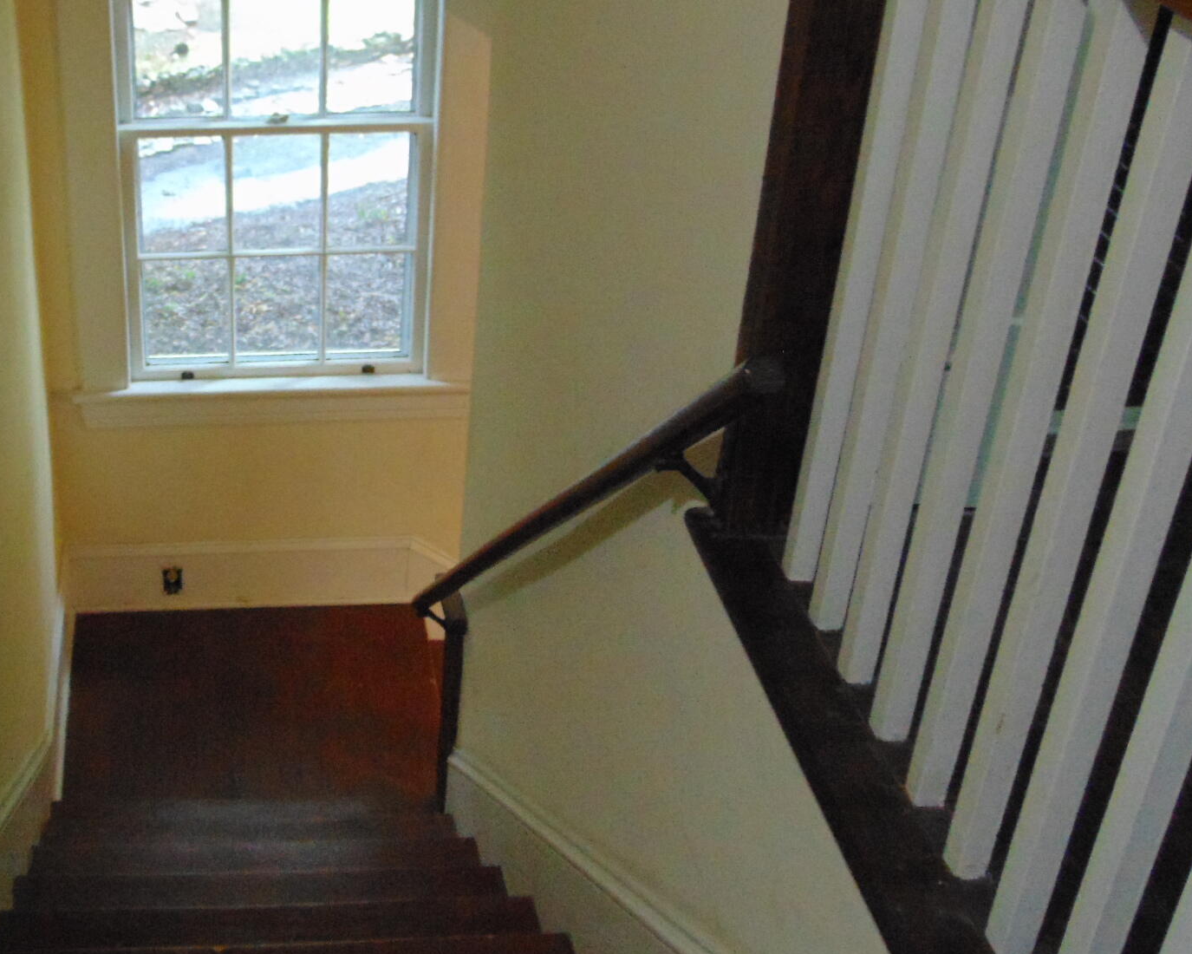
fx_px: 1623
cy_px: 385
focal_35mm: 46
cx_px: 312
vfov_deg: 32.7
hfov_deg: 39.4
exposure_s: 1/13
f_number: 3
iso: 400
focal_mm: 4.5
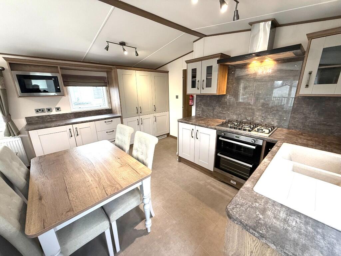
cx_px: 170
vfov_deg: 85.7
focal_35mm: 14
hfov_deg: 102.1
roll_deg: +0.7
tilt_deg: -13.9
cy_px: 128
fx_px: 138
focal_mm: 2.22
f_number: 2.2
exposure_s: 1/100
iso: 250
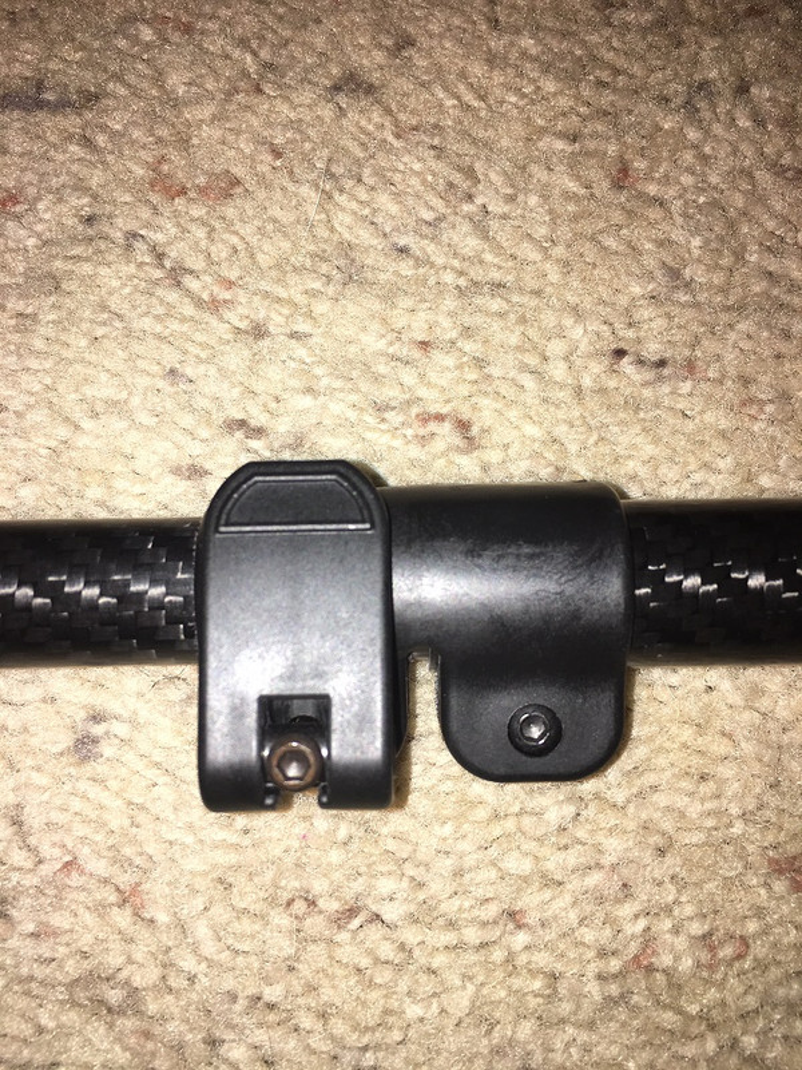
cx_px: 401
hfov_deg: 48.2
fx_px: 896
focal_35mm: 29
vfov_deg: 61.7
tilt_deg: -77.2
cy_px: 535
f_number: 2.2
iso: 25
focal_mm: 4.15
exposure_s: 1/85
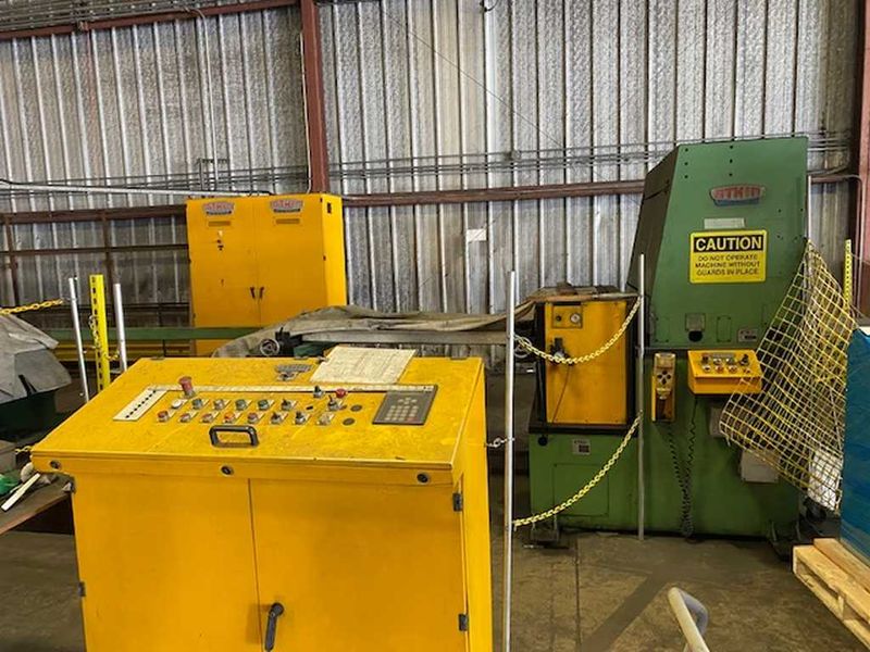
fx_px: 653
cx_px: 435
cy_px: 326
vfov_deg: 53.1
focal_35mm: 26
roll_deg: +2.5
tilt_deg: -6.7
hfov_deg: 67.3
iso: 160
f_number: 1.8
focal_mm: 4.25
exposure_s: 1/60
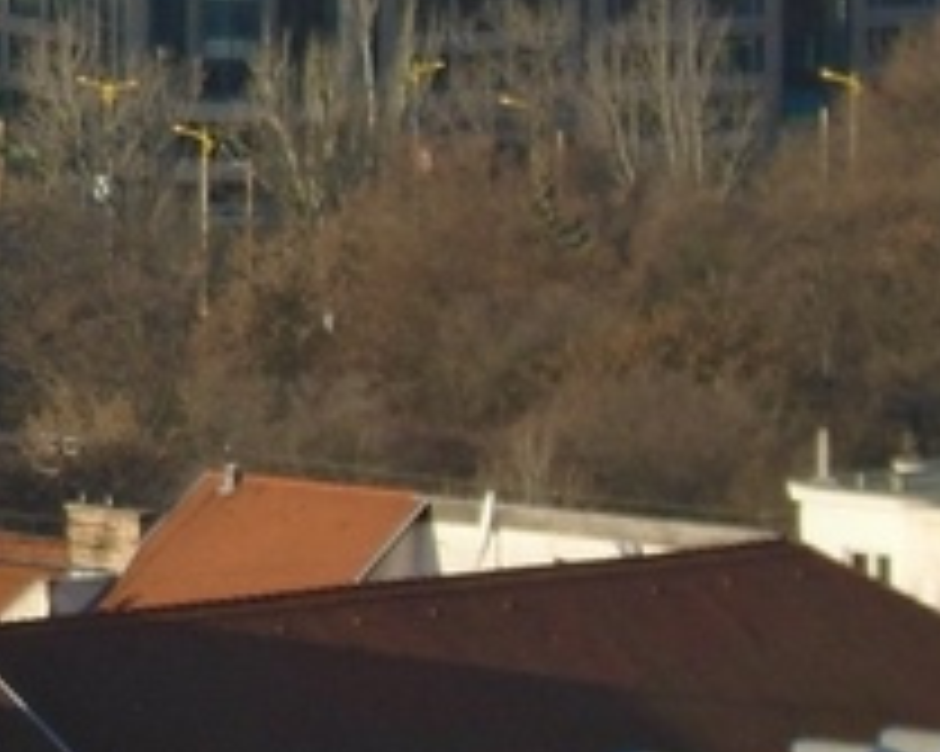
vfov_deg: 4.3
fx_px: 9955
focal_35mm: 358
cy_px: -387
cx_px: -1003
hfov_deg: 5.3
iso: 100
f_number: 6.1
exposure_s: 1/320
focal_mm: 14
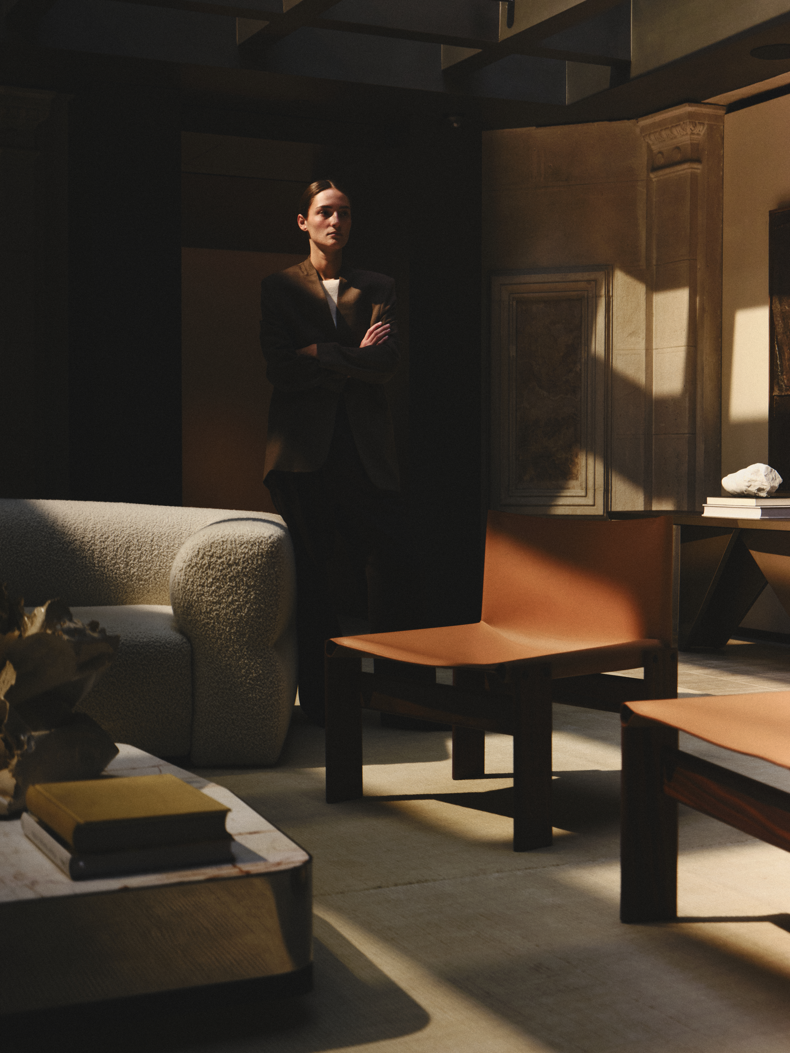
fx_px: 1613
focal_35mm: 53
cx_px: 395
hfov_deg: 27.5
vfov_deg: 36.2
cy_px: 526
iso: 800
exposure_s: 1/40
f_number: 5.6
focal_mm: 67.6
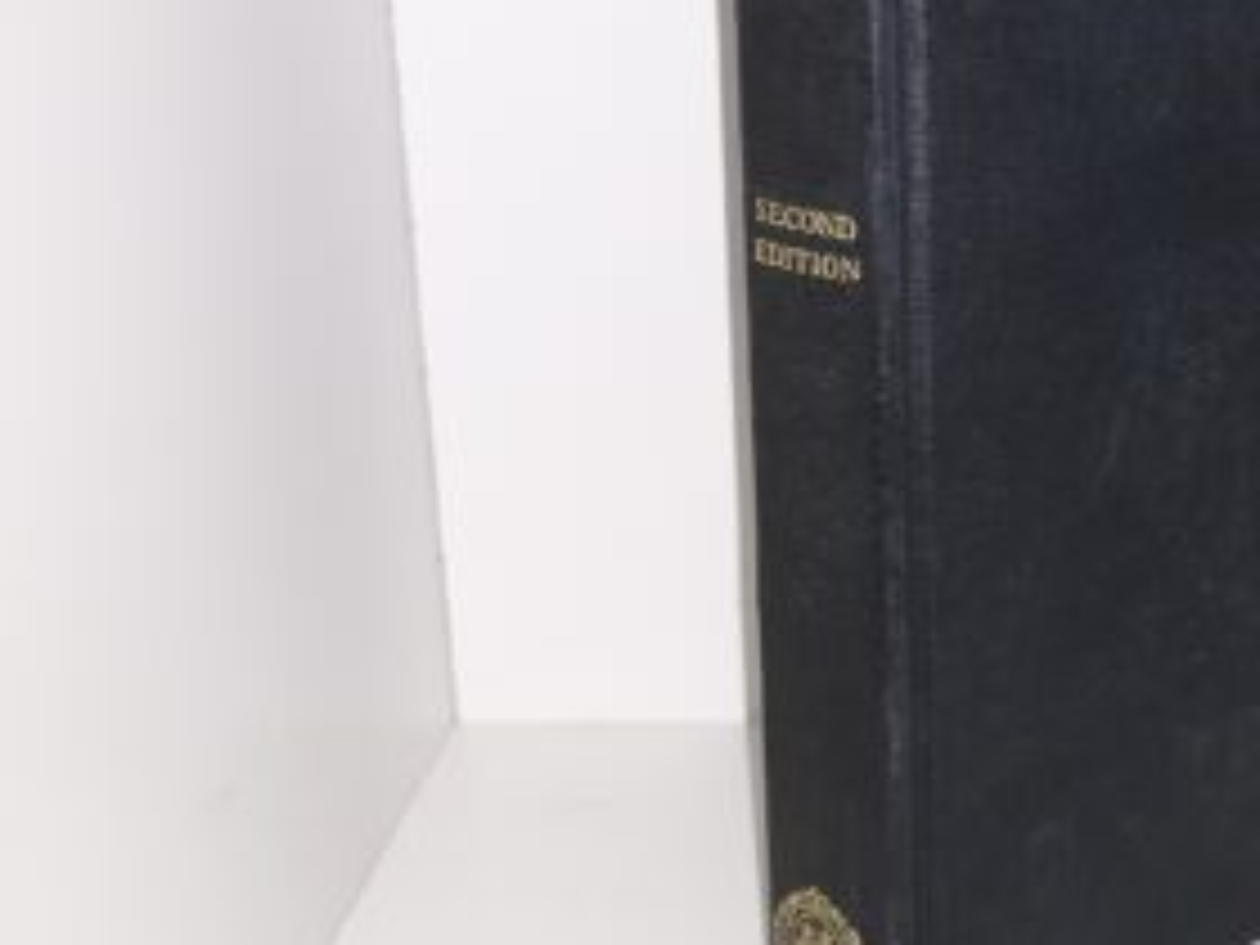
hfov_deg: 30.5
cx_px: 1170
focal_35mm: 60
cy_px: 171
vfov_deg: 24.0
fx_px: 2184
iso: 64
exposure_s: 1/120
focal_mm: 3.7
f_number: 1.7
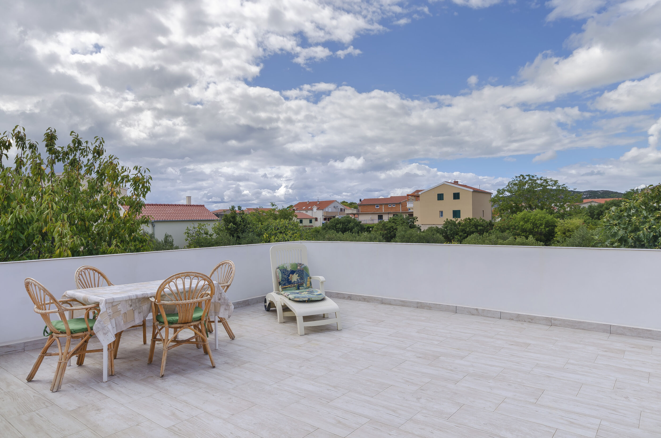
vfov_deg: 55.9
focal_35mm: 22
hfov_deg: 77.4
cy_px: 219
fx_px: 412
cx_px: 330
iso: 100
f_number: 9
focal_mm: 15
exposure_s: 1/320
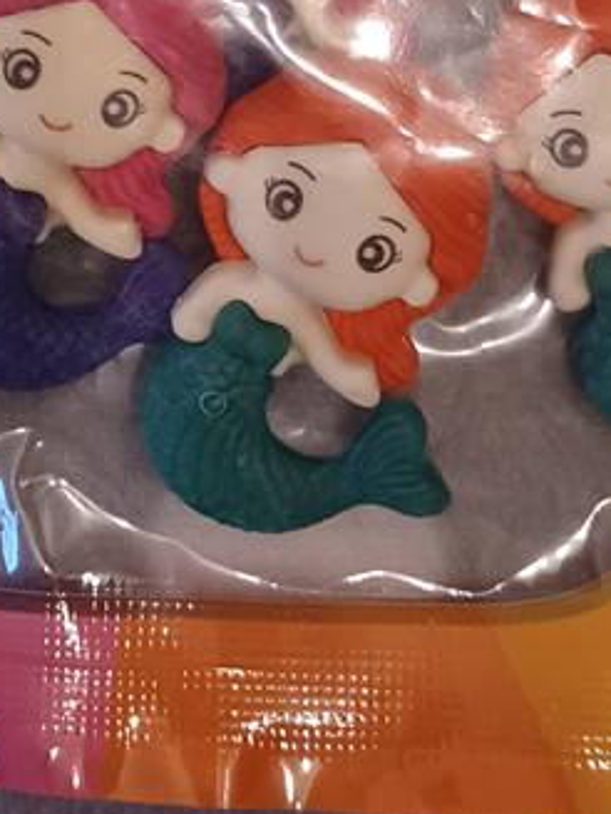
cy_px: -104
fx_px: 1836
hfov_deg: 18.8
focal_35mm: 78
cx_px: 204
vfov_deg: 23.3
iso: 500
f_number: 1.8
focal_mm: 4.6
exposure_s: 1/25
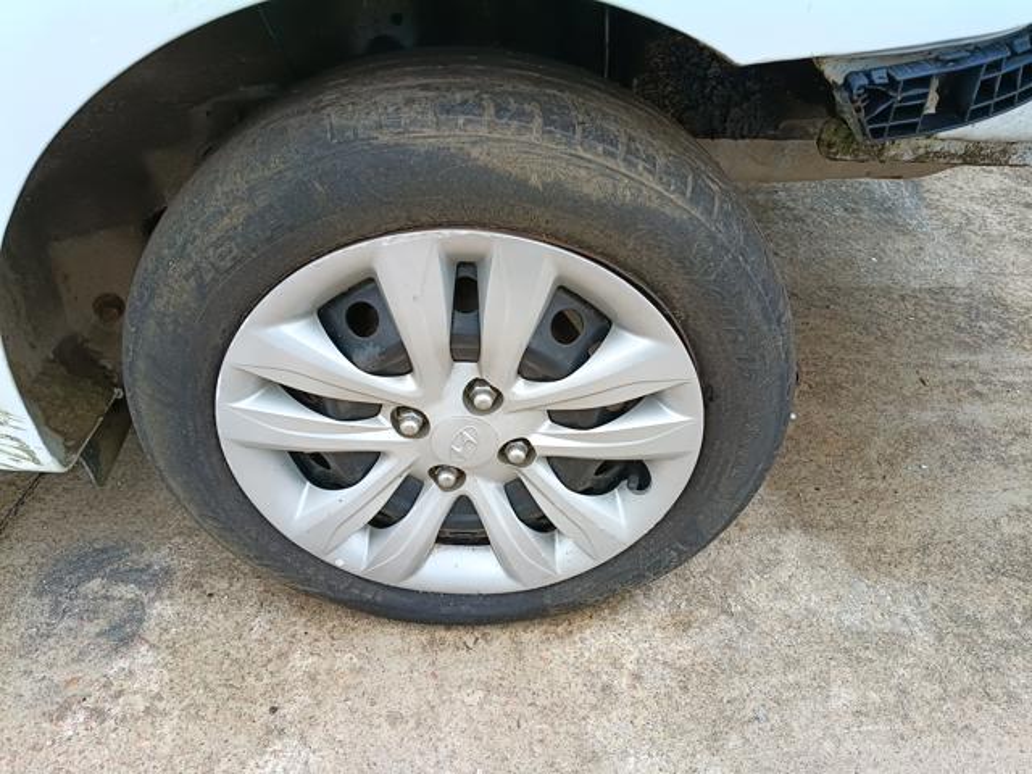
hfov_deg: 67.3
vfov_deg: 53.1
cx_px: 516
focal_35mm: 26
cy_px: 387
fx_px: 775
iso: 165
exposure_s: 1/120
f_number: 1.8
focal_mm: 4.81
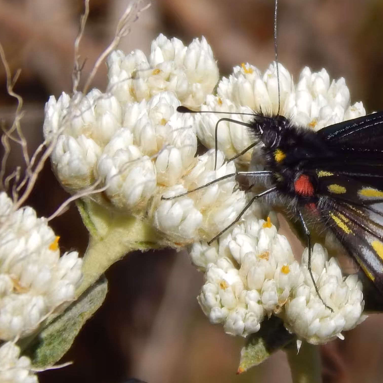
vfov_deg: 1.5
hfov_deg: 1.5
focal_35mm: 1156
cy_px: 165
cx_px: 312
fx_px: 14471
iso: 125
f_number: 5.7
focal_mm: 76.4
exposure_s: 1/800
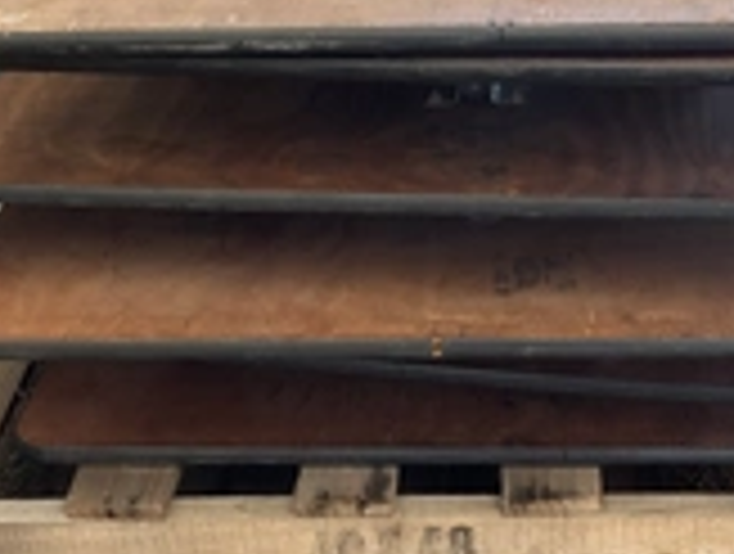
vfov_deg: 20.7
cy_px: 356
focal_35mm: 71
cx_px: 423
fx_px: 1509
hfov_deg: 27.3
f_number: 1.8
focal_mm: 3
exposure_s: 1/122
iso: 40
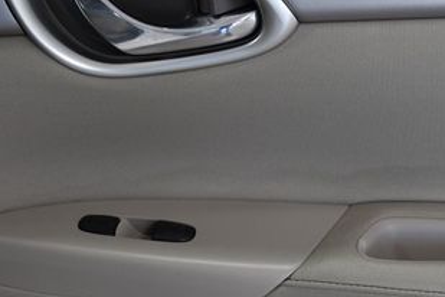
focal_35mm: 149
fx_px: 1842
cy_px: 213
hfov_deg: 13.8
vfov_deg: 9.2
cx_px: 288
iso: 400
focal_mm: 48
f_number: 5.6
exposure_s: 1/125
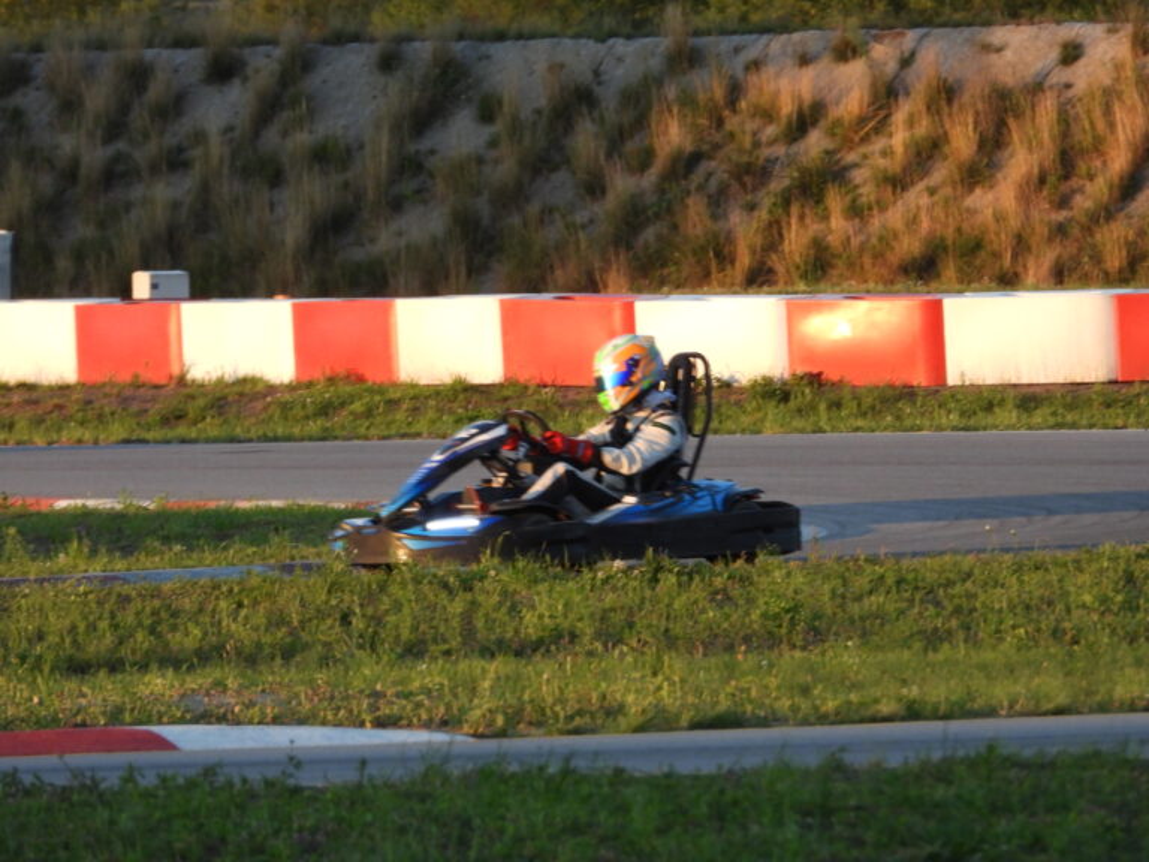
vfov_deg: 2.3
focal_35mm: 650
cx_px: 574
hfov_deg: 3.1
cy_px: 431
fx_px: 21575
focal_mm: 117
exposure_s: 1/250
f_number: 5
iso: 250
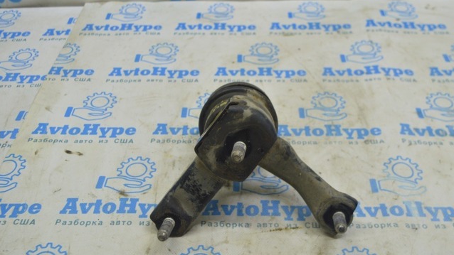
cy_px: 133
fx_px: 512
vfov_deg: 28.0
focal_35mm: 43
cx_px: 227
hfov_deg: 47.8
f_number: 5.6
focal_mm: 27
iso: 400
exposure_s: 1/40
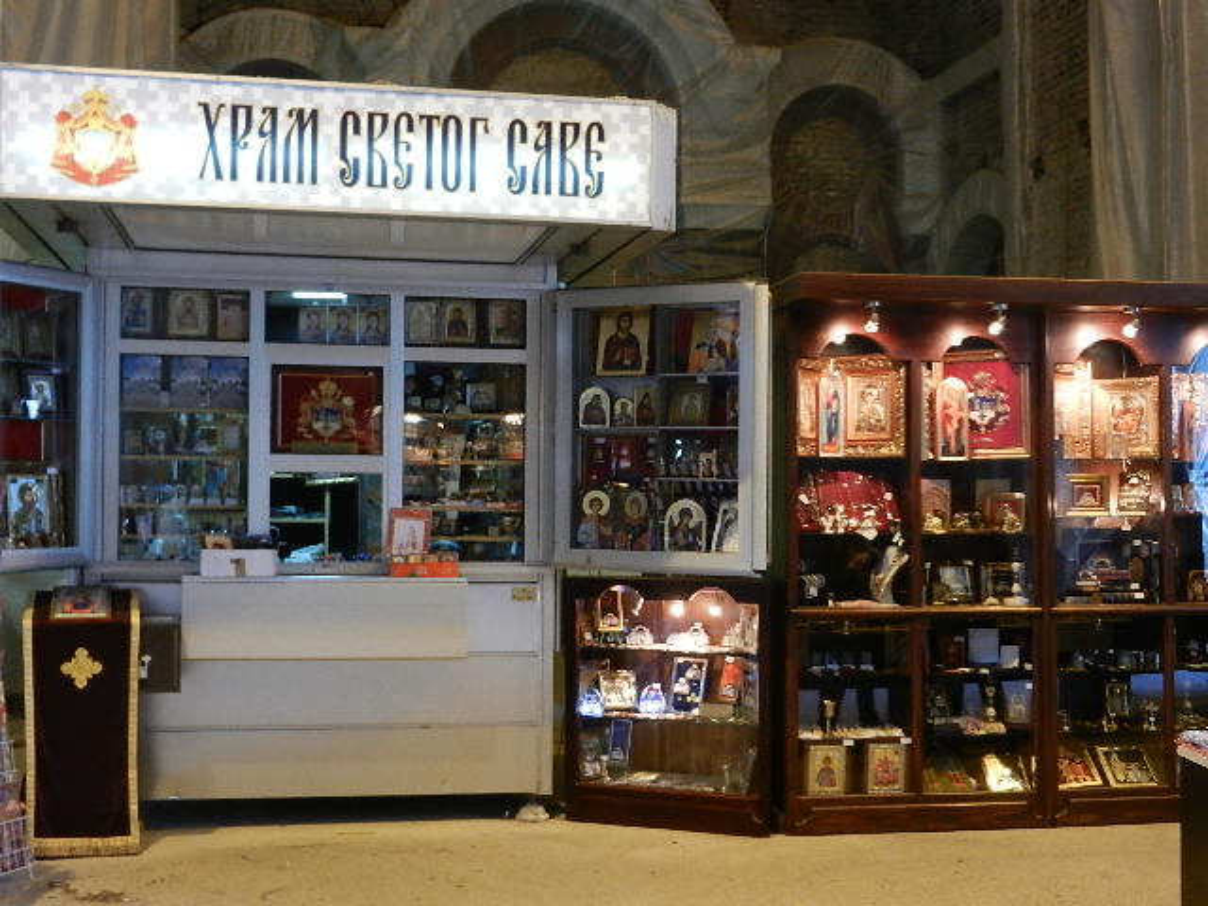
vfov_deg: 32.2
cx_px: 604
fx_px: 1570
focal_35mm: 45
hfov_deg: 42.1
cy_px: 453
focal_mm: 8.2
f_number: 4.2
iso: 400
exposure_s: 1/10
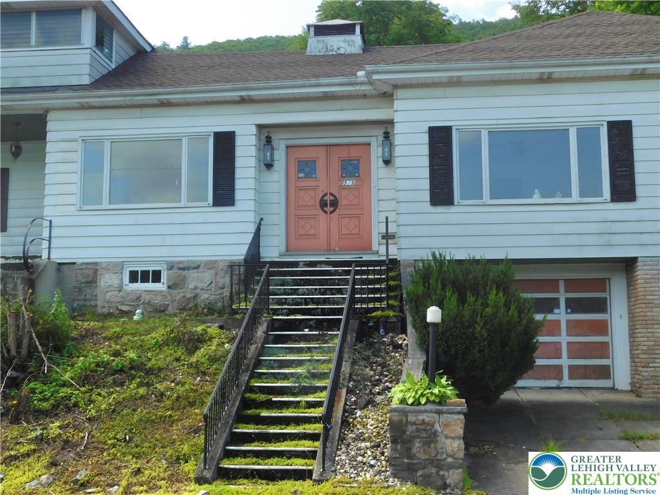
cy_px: 248
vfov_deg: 32.2
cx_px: 330
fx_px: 858
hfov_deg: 42.1
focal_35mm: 45
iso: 125
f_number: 3.7
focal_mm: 8
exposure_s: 1/833
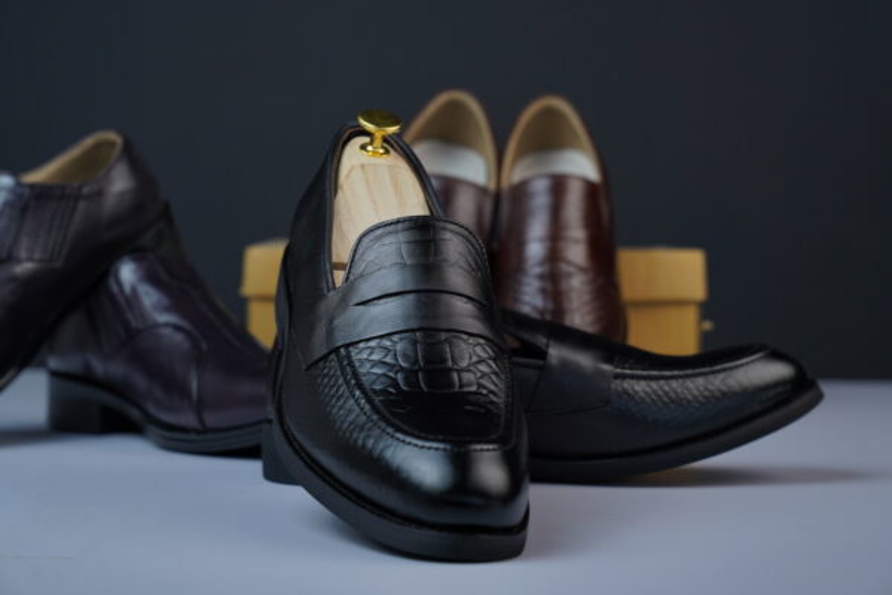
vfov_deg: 19.5
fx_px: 1734
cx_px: 446
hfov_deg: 28.8
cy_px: 298
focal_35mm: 70
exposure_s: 1/200
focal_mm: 70
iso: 500
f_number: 6.3
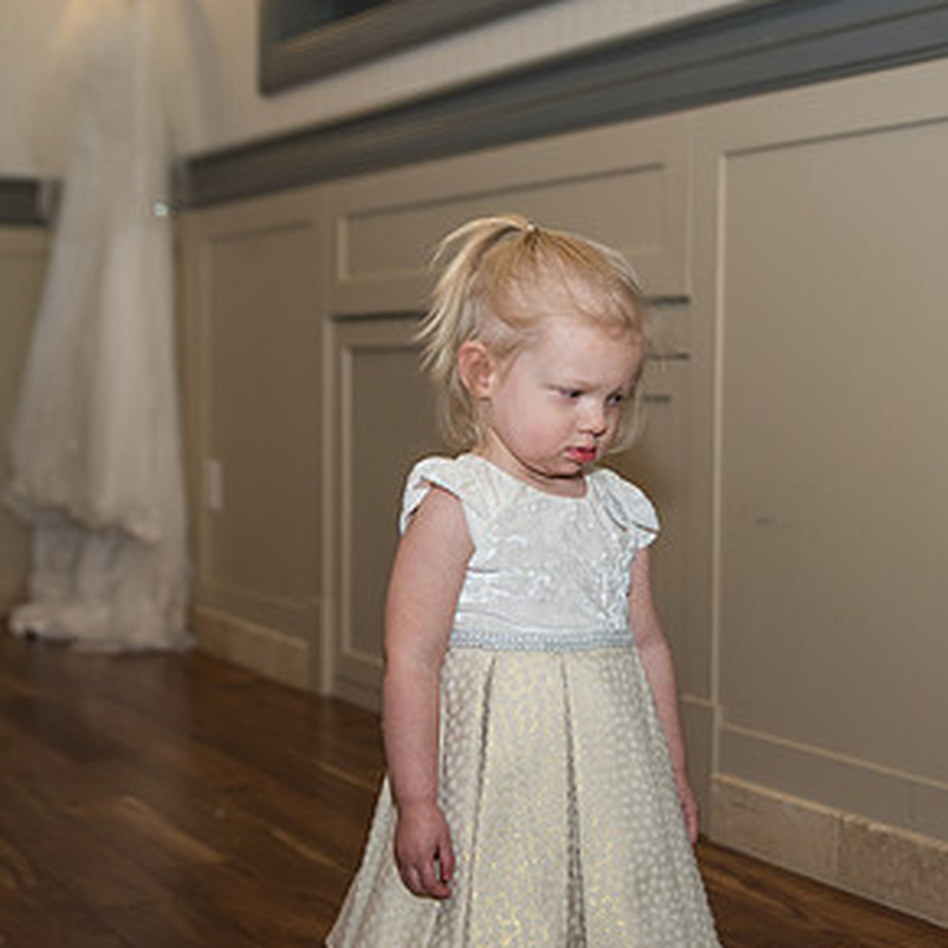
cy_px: 481
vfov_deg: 28.2
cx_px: 554
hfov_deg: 28.1
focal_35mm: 61
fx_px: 1890
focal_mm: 36
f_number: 2.8
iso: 400
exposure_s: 1/100
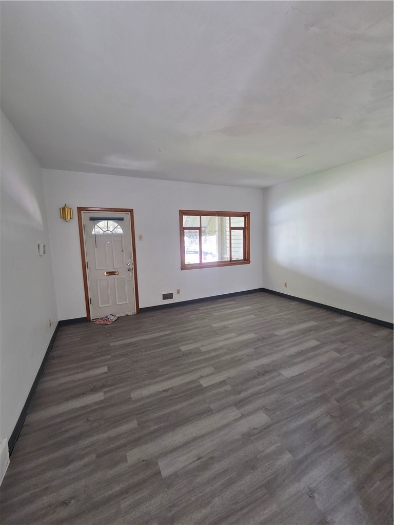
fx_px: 197
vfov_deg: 106.2
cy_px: 262
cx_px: 197
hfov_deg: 89.9
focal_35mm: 13
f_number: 2.2
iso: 160
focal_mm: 2.2
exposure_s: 1/60
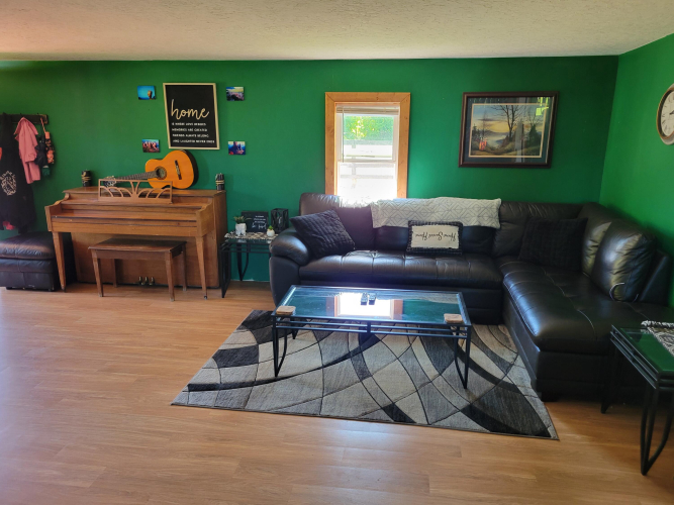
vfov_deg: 53.0
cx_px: 337
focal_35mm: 26
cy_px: 252
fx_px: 506
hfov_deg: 67.3
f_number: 1.8
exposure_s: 1/60.2
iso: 250
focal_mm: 5.4
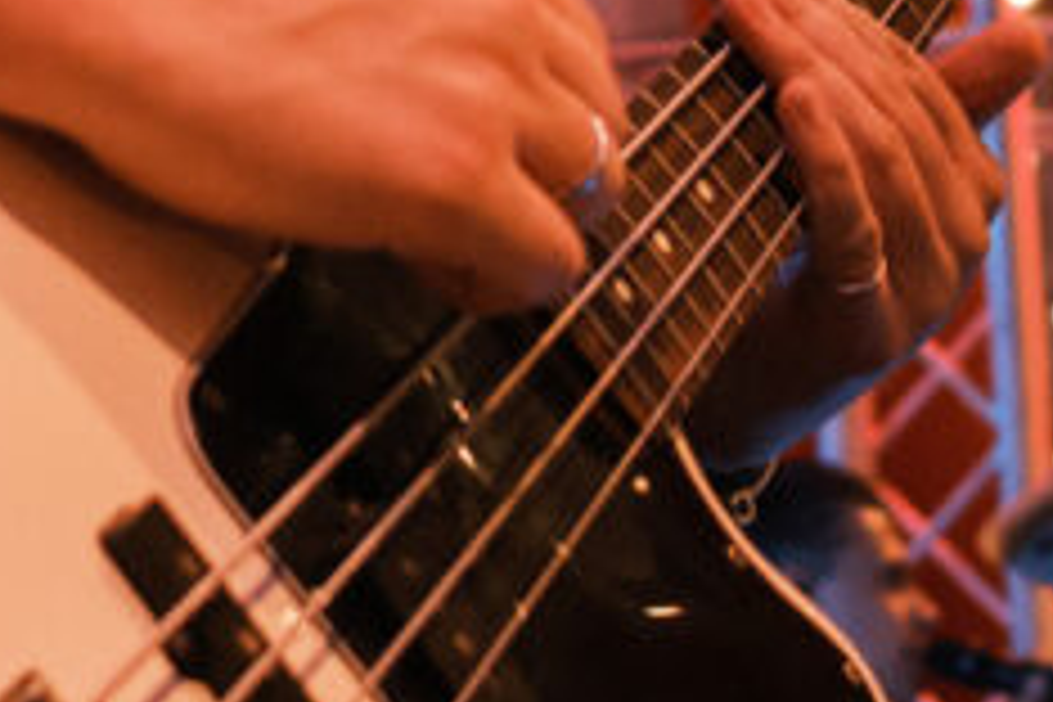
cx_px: -171
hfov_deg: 13.1
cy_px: -587
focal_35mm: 153
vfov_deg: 8.6
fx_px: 4475
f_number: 2.8
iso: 3200
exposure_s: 1/100
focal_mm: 23
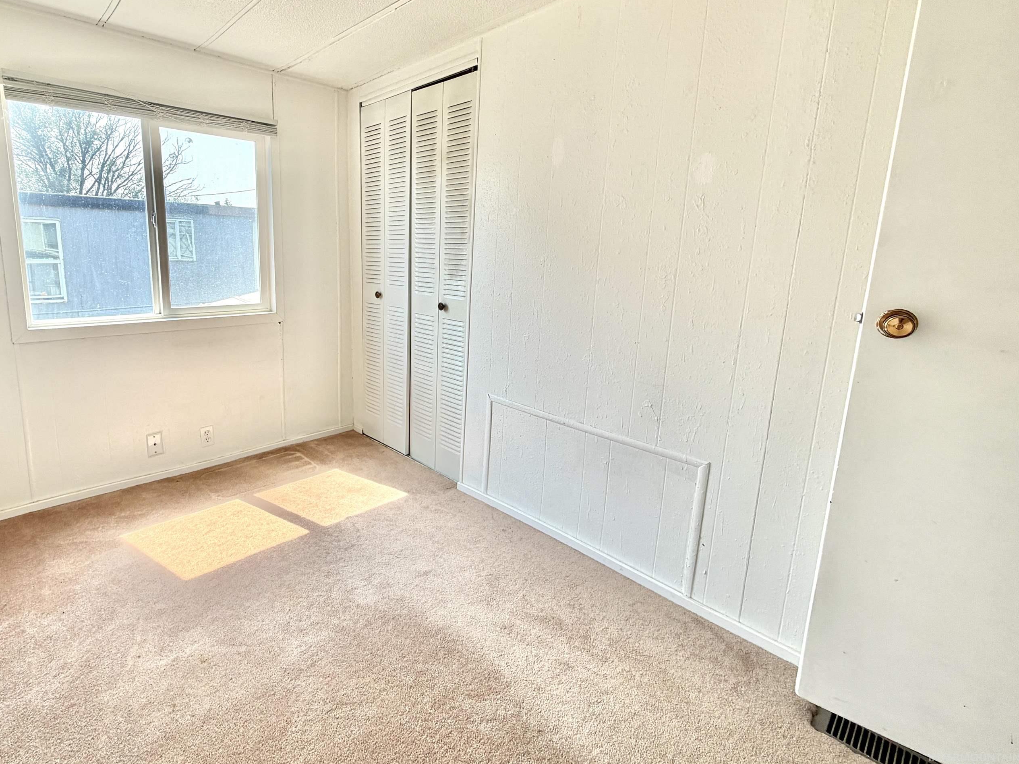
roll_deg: -1.1
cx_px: 403
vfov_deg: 74.4
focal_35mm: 17
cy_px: 335
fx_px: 500
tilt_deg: -10.1
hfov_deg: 89.8
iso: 40
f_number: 2.2
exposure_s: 1/235
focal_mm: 2.22
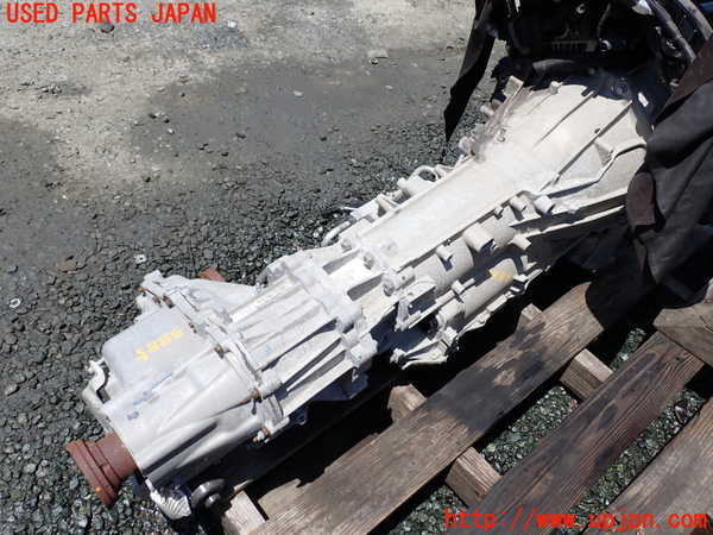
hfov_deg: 60.0
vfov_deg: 46.8
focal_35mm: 30
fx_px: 618
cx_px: 356
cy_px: 268
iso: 100
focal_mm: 5.4
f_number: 9
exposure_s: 1/160
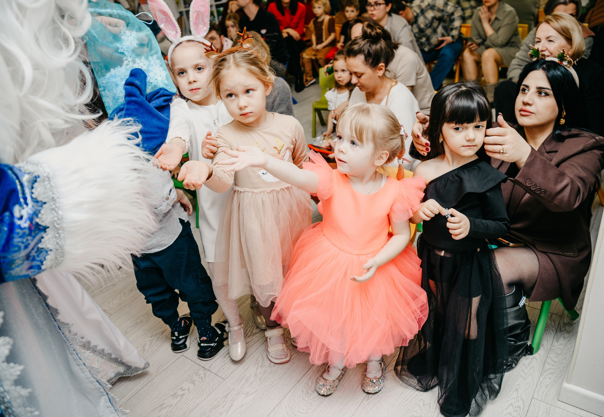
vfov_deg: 45.7
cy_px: 212
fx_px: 495
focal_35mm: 29
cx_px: 318
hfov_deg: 62.8
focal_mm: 28
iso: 250
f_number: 4
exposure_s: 1/160
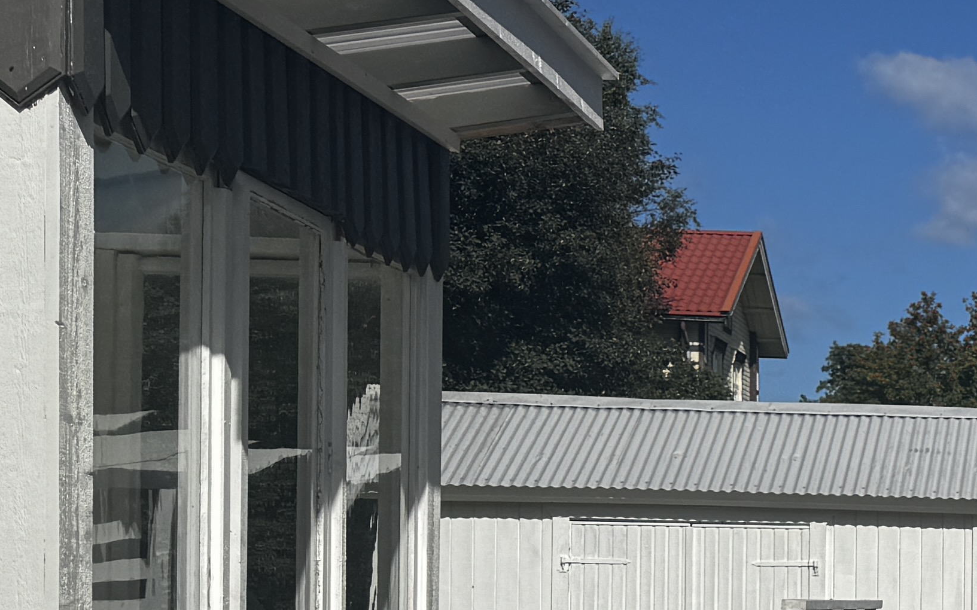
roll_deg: -0.6
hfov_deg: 18.8
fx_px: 2369
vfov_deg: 14.5
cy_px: 605
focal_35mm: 89
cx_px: 1679
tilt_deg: +1.3
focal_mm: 6.76
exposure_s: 1/9009
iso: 80
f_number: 1.78
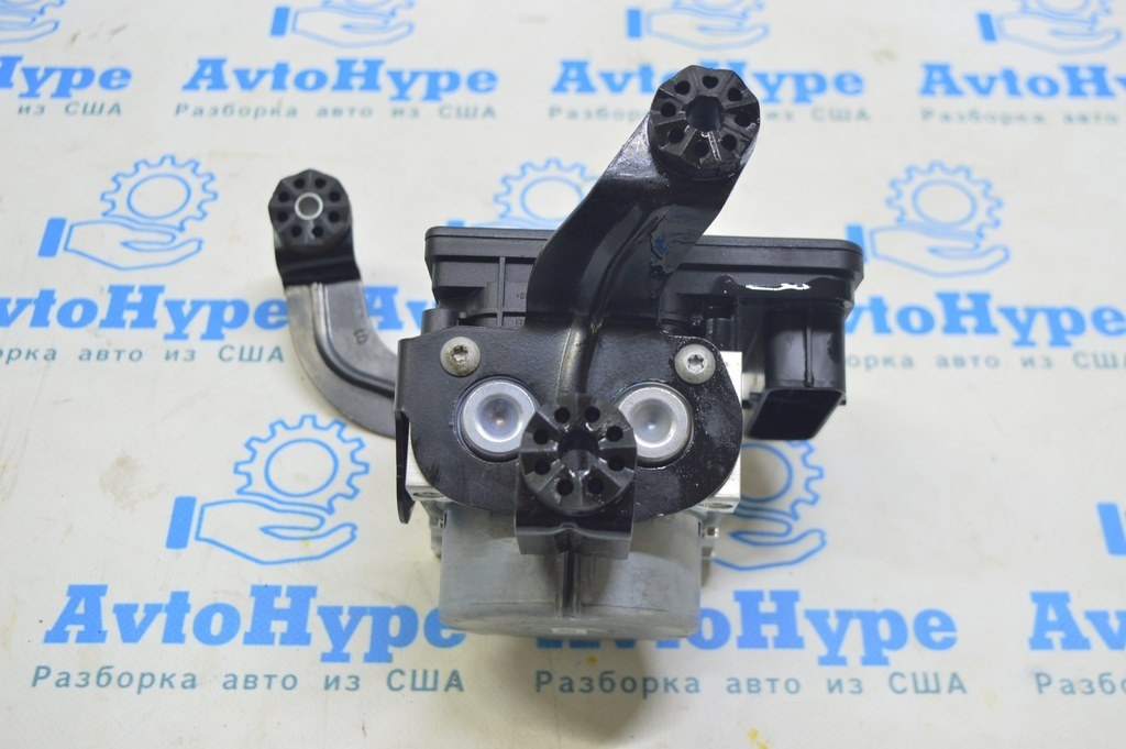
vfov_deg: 28.0
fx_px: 1500
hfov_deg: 41.1
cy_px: 374
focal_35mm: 48
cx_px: 563
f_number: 5.6
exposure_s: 1/20
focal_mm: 32
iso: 400
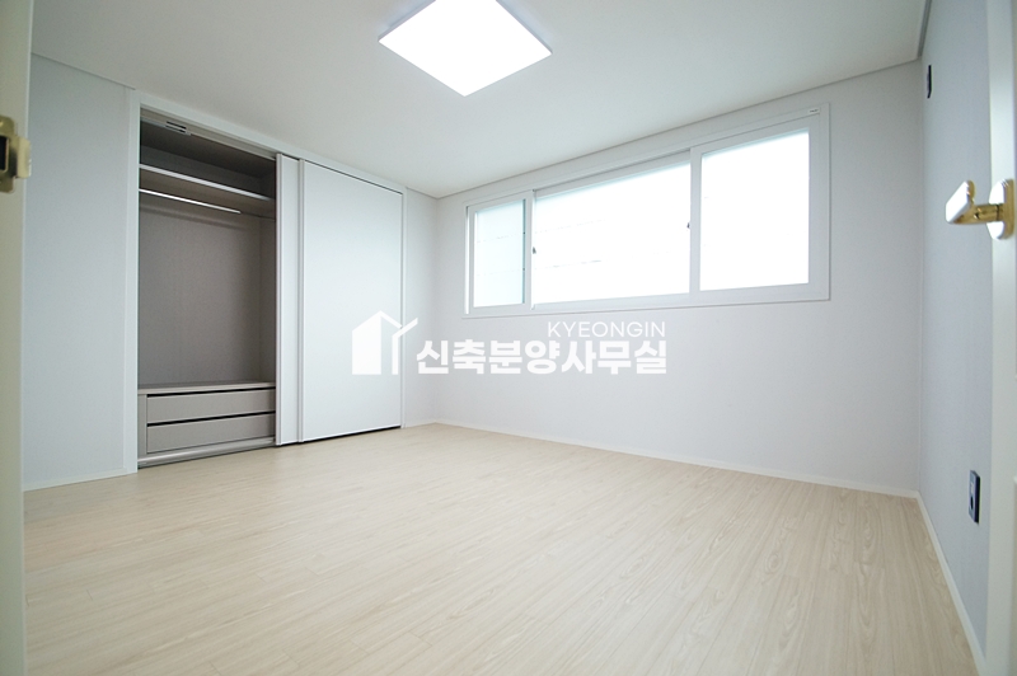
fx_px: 423
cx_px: 508
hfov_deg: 100.4
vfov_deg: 77.2
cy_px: 338
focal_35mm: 15
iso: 800
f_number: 4
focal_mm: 10
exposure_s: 1/125
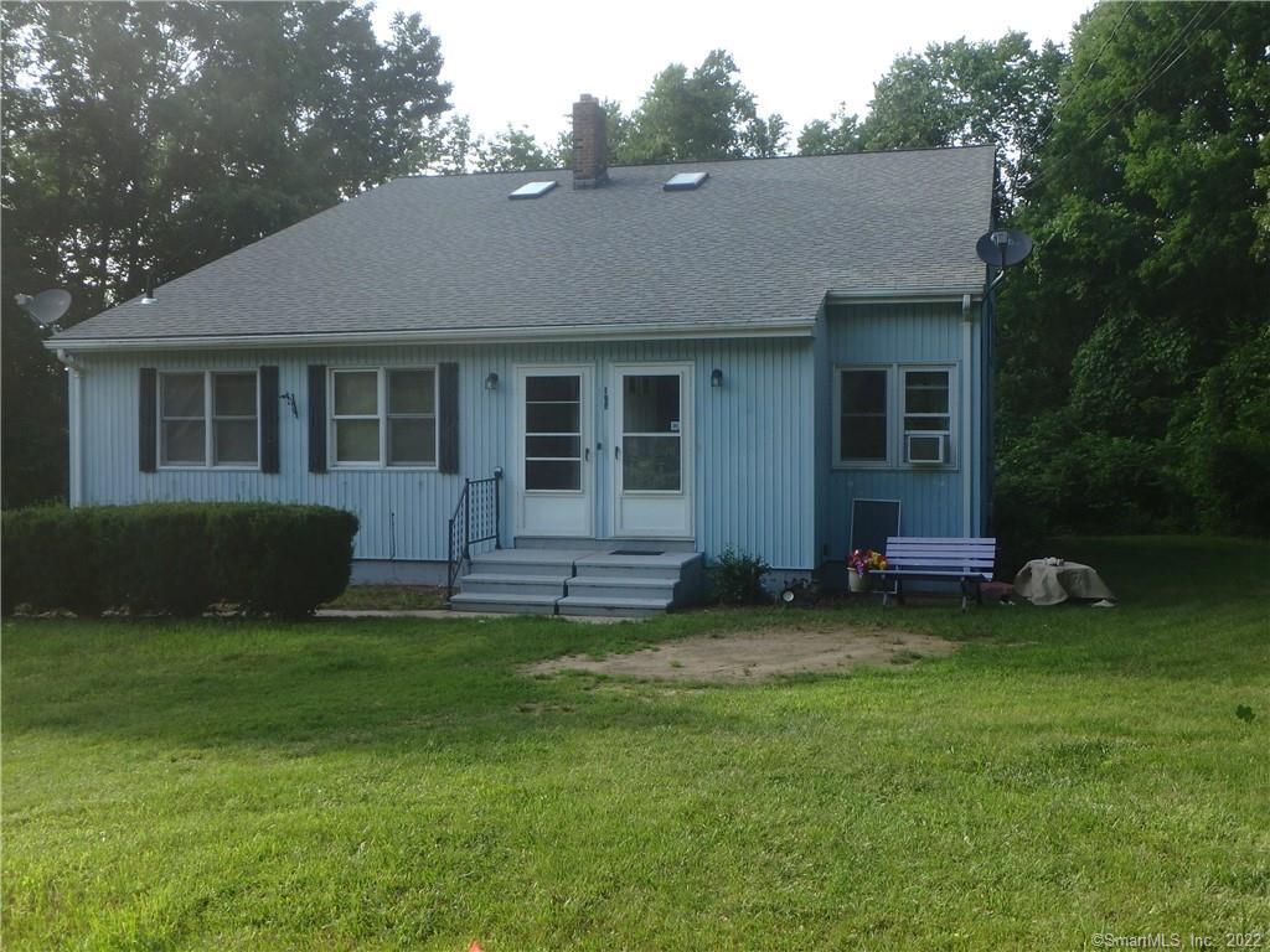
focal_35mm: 36
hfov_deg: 51.4
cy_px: 476
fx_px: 1321
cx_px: 635
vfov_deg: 39.7
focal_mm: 6.4
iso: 125
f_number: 5
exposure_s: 1/200
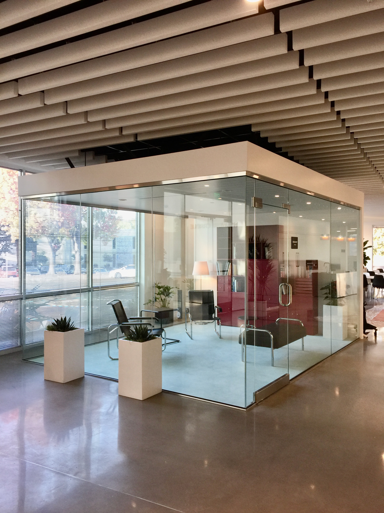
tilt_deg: +1.2
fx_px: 429
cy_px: 256
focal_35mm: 29
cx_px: 192
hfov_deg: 48.2
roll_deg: +0.7
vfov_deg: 61.7
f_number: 2.2
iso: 32
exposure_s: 1/40
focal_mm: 4.15
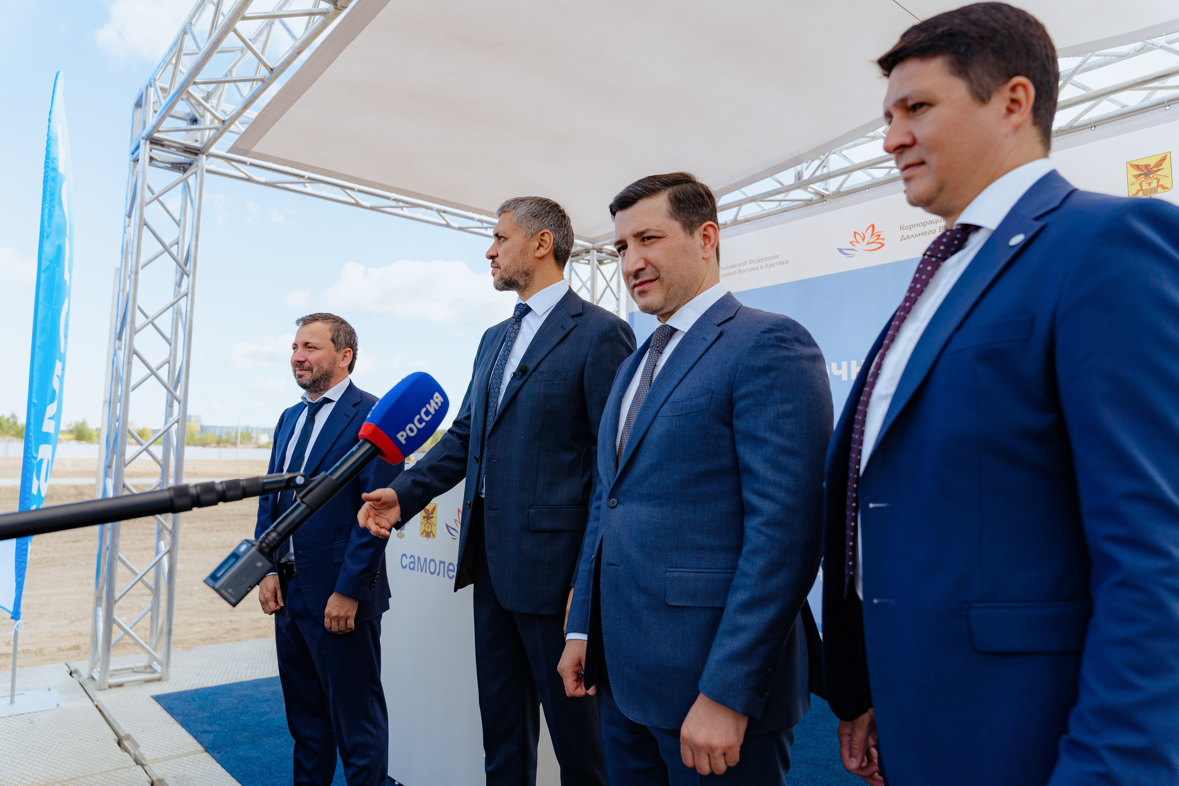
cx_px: 590
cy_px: 393
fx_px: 786
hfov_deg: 73.7
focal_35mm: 24
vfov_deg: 53.1
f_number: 3.5
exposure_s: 1/400
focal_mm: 24
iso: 100
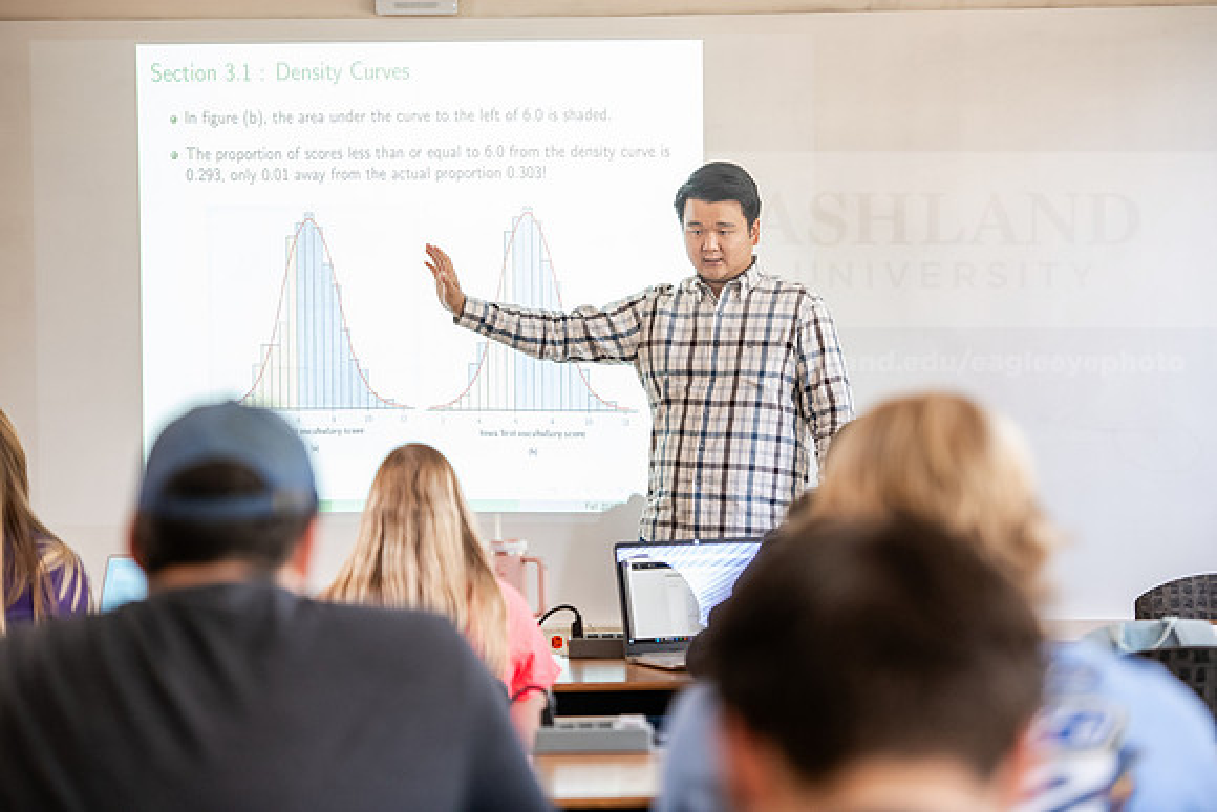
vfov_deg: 12.2
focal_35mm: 112
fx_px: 3787
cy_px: 406
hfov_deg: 18.3
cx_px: 608
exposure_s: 1/200
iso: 2000
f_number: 3.2
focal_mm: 112
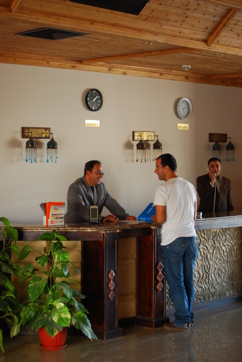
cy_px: 181
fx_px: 754
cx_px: 121
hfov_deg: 18.2
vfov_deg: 27.0
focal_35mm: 75
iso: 160
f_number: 1.4
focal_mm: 50
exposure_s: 1/160
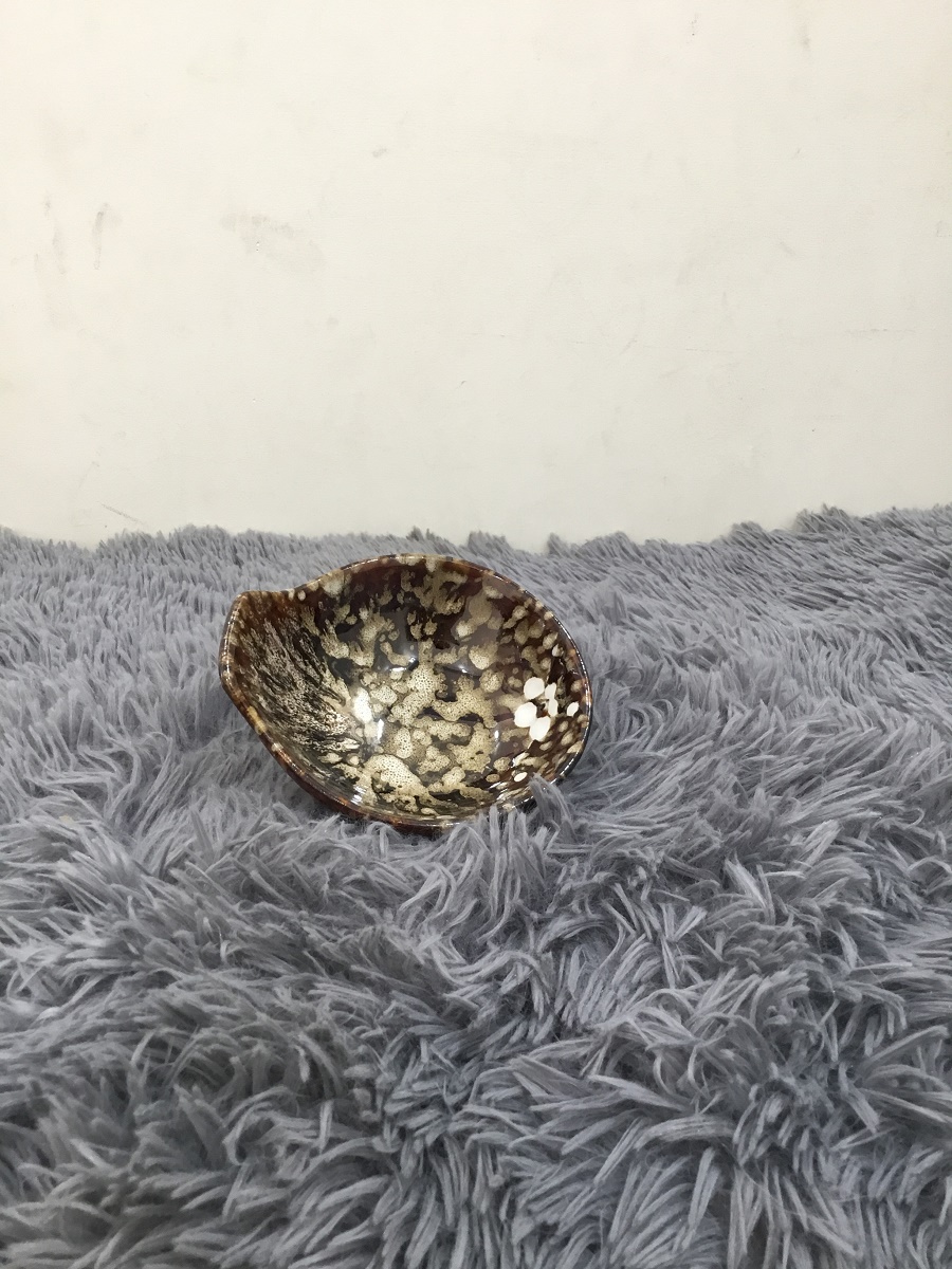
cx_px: 476
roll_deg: +1.5
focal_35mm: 31
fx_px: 1137
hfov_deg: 45.4
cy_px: 634
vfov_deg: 58.4
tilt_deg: -19.3
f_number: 2.4
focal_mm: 3.3
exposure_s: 1/33
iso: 80
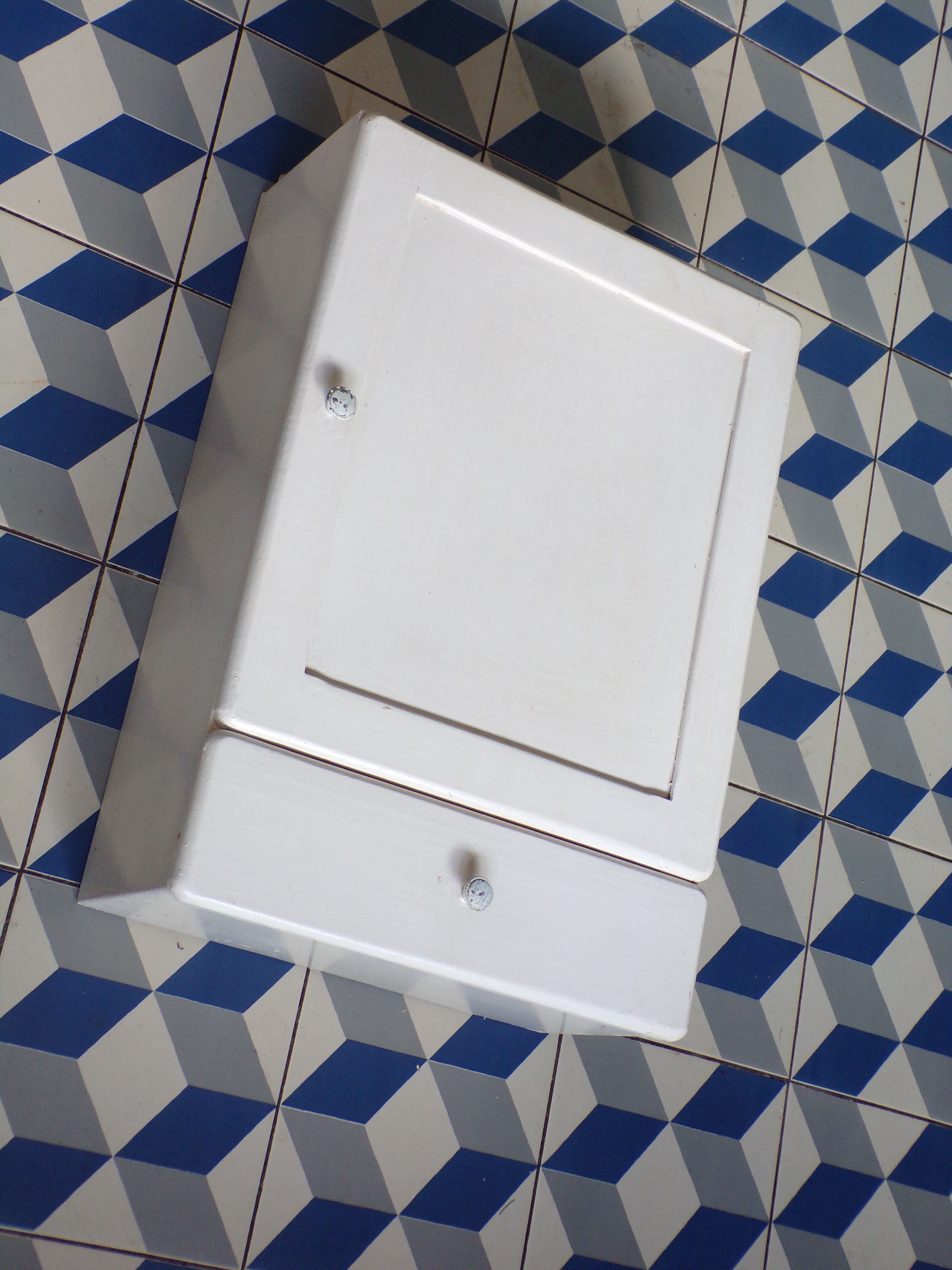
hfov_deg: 29.7
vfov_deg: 38.9
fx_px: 1797
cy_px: 635
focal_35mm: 49
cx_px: 476
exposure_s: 1/34
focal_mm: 8.7
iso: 189
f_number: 3.5
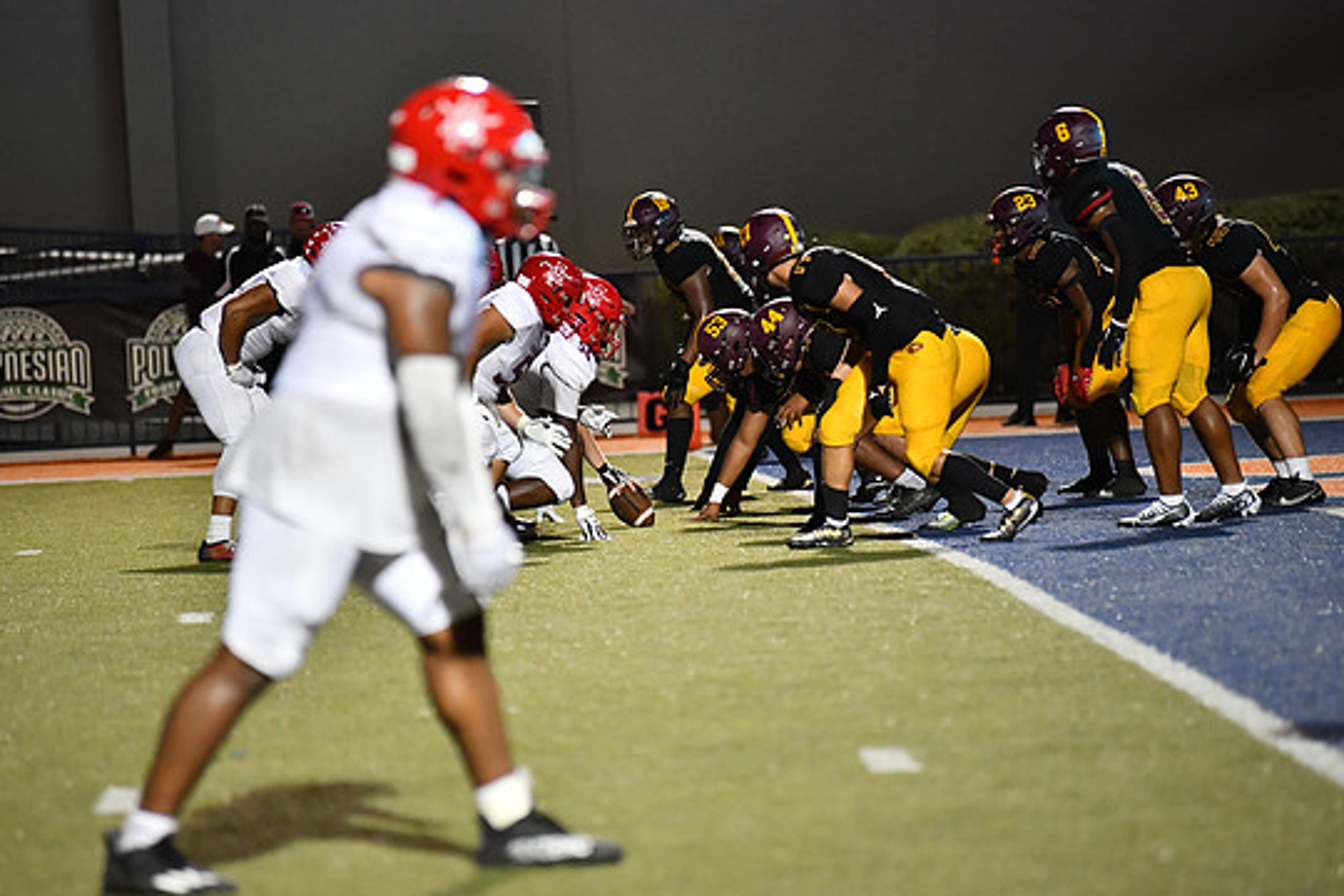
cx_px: 637
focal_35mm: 215
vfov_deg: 6.4
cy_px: 459
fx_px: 8026
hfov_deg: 9.6
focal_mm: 200
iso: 5600
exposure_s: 1/1250
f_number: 2.8
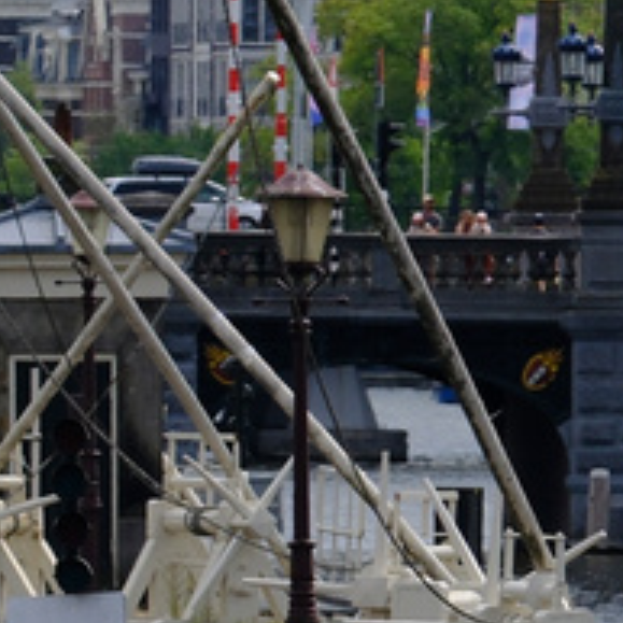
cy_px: 555
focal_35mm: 1016
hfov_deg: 1.7
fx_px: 20688
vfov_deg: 1.7
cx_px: -568
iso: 500
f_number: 8
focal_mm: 150
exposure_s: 1/1000
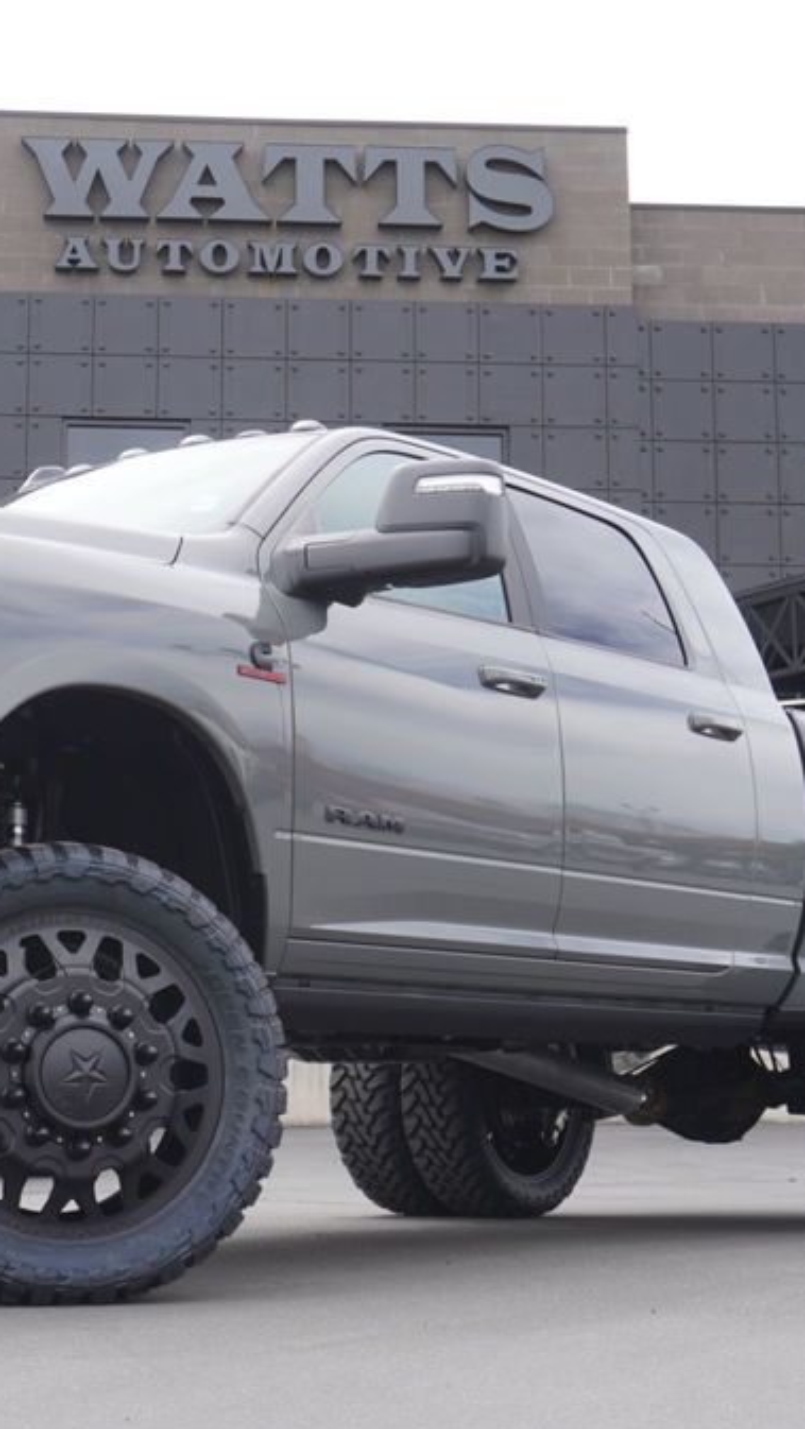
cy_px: 720
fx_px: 2267
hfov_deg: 19.9
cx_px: 157
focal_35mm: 60
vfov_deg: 35.0
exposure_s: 1/125
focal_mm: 25
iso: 100
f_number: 6.3
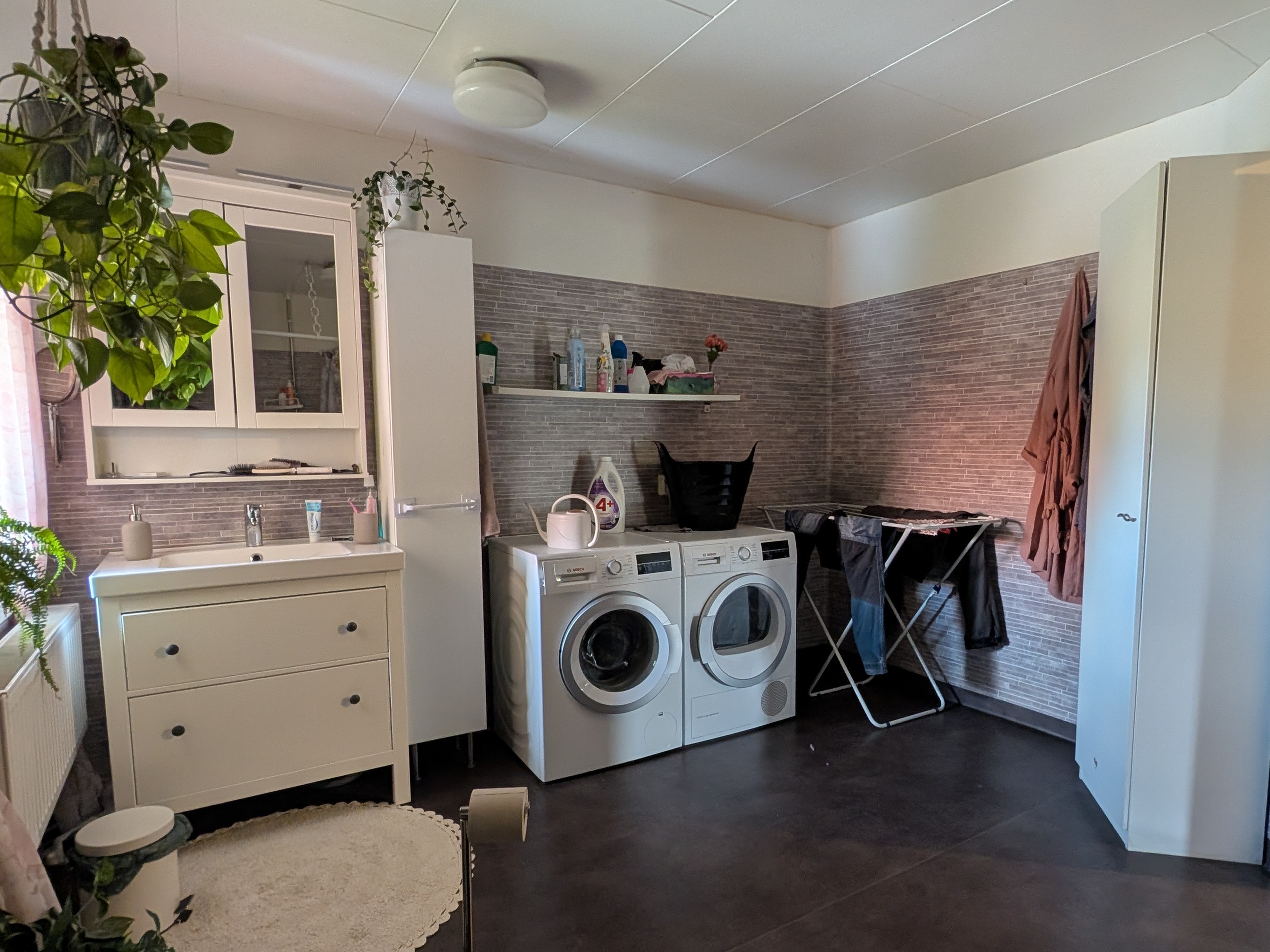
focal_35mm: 18
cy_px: 508
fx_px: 660
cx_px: 680
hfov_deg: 87.6
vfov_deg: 71.5
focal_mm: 2.02
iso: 160
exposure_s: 1/33.3
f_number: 1.7
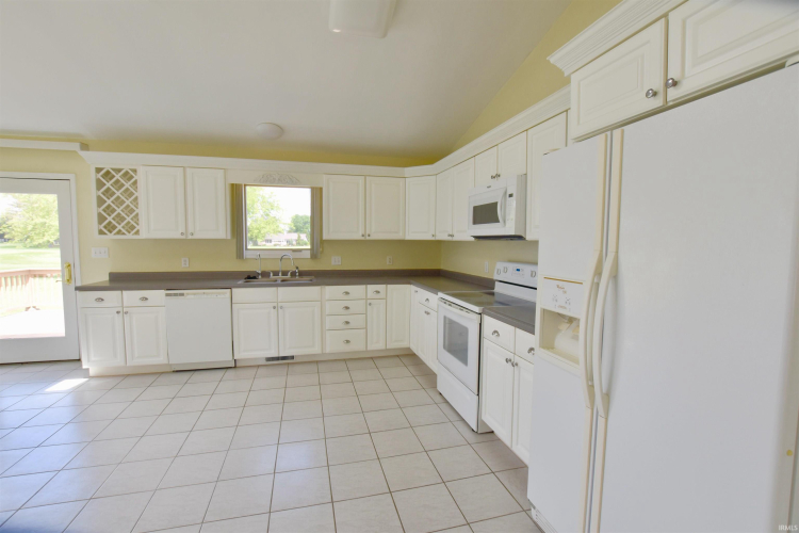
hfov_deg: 100.4
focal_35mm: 15
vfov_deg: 77.3
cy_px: 266
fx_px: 333
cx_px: 400
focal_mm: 10
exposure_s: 1/125
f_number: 5.6
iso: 360
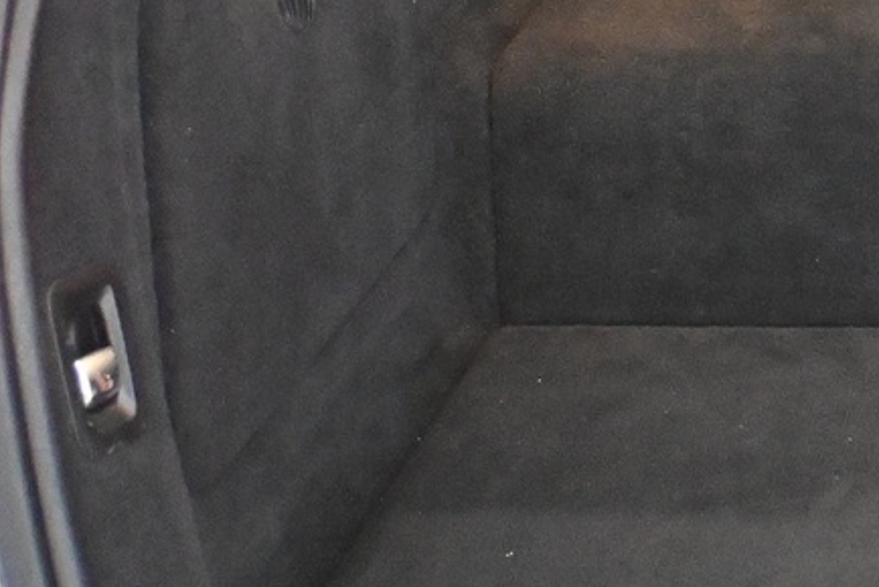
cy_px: -140
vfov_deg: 9.7
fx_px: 3417
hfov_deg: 13.3
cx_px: 1545
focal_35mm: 140
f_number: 4.2
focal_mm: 25
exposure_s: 1/60
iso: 10000
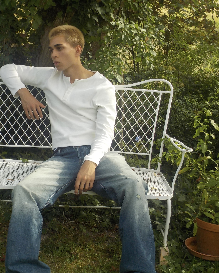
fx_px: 518
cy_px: 142
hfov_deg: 23.8
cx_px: 84
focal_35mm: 64
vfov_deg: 29.6
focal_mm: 6.4
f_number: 4.2
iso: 125
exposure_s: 1/125
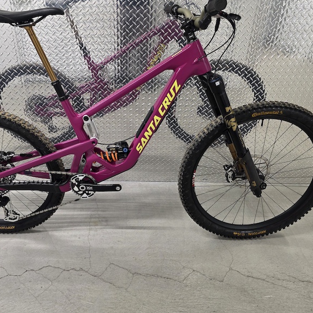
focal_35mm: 28
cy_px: 152
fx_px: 286
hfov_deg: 56.8
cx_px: 123
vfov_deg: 57.3
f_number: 1.7
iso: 250
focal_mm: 6.3
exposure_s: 1/120
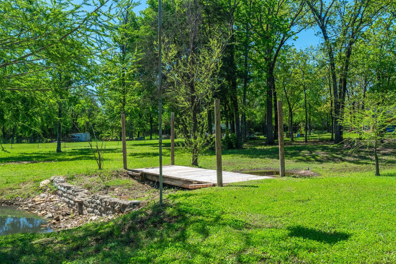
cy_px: 132
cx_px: 198
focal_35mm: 35
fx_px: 385
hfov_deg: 54.4
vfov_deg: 37.8
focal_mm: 35
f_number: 8
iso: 640
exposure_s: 1/2000
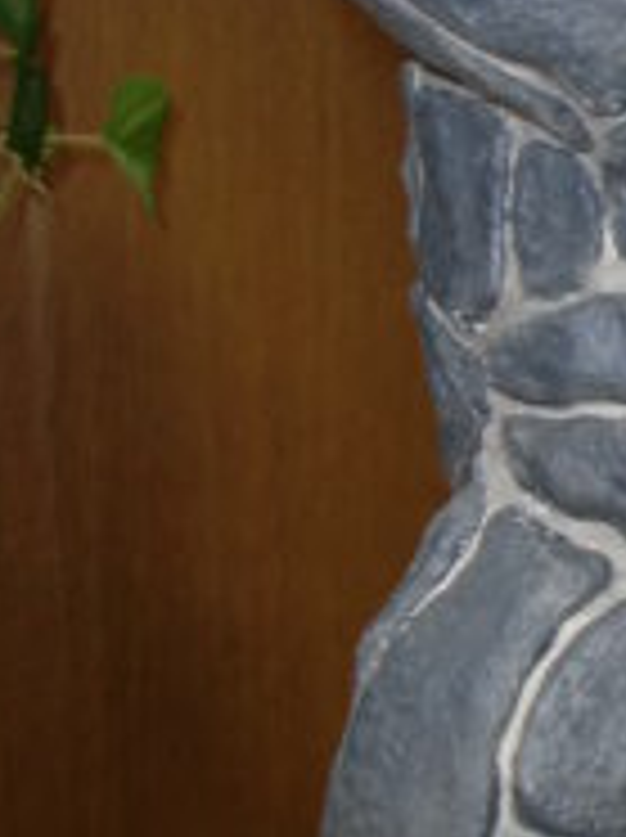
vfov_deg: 15.8
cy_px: 122
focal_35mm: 124
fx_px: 2997
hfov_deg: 11.5
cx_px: 883
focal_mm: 6.3
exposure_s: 1/40
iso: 160
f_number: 2.8
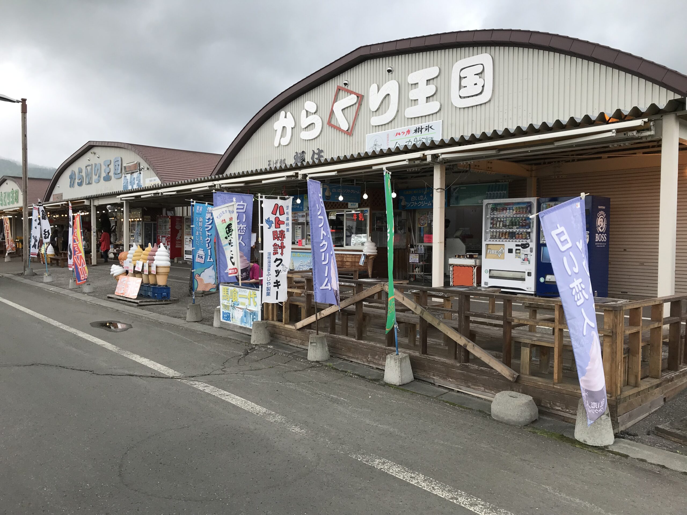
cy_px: 258
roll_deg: -0.2
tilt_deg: -0.5
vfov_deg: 49.7
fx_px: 556
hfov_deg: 63.4
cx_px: 344
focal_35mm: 28
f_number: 1.8
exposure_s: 1/665
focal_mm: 3.99
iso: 20
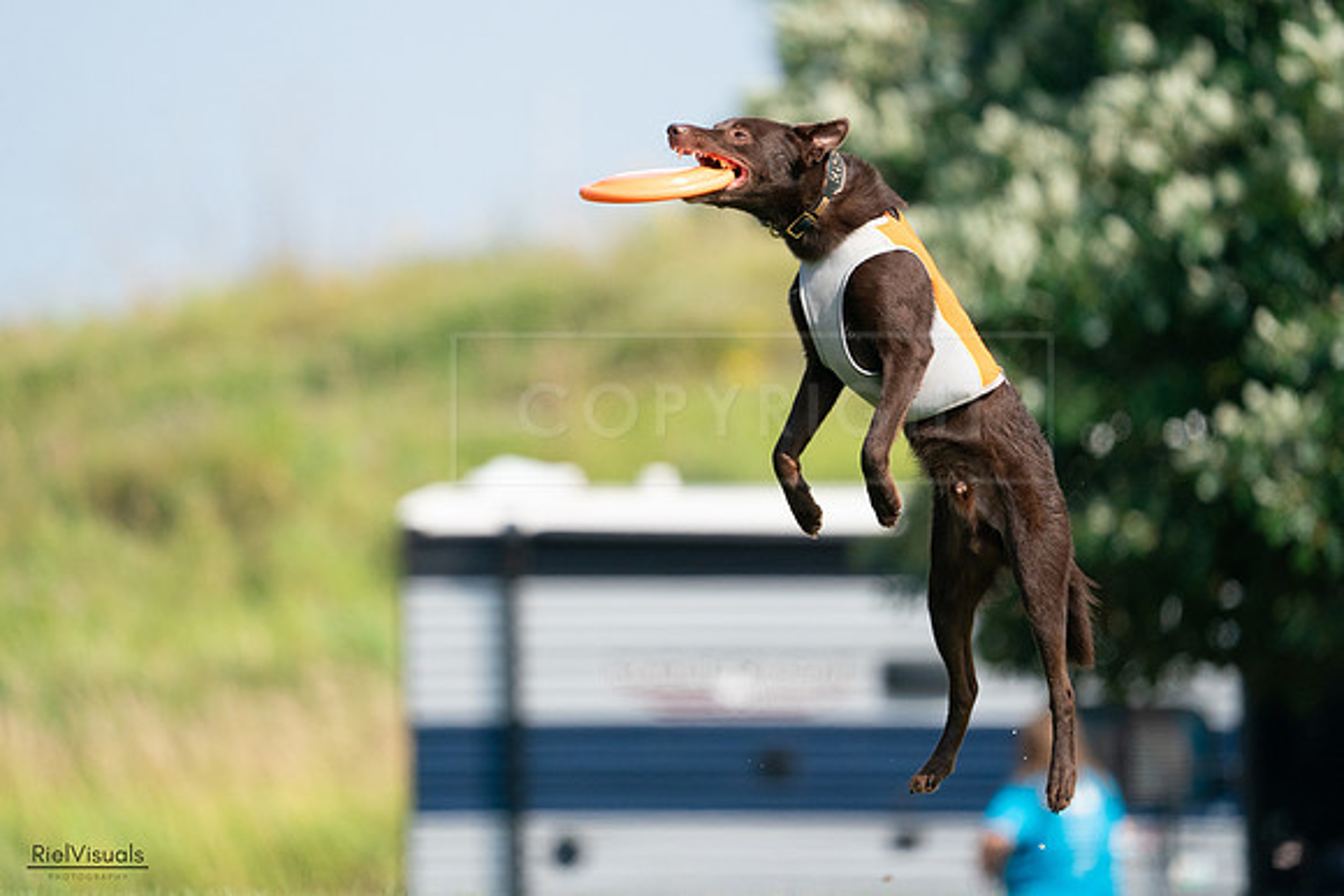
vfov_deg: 2.3
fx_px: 22404
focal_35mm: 600
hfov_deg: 3.4
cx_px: 672
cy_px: 448
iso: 2000
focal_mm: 600
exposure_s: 1/4000
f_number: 6.3
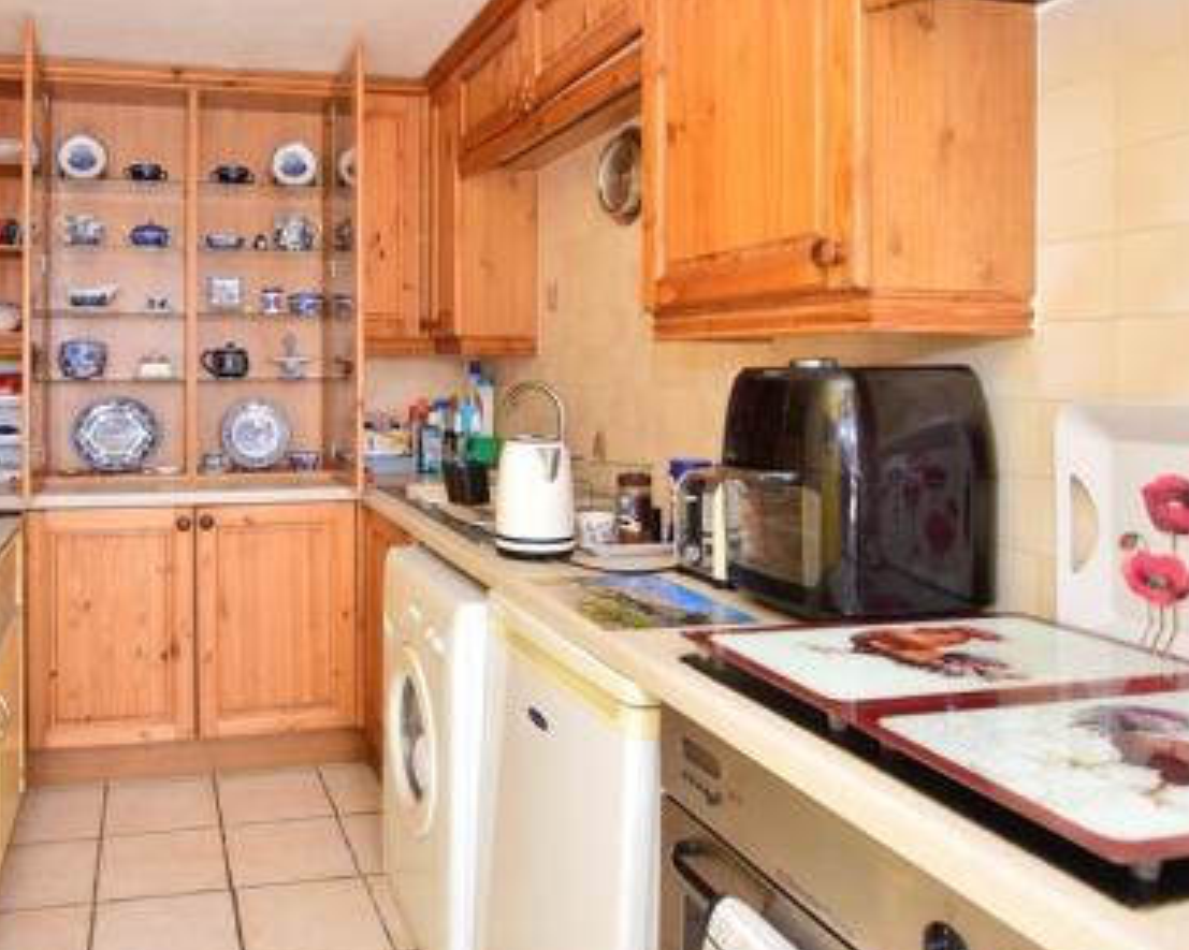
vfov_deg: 56.2
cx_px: 351
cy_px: 362
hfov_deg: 65.4
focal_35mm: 25
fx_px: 880
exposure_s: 1/60
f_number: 5.6
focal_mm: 10
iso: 320
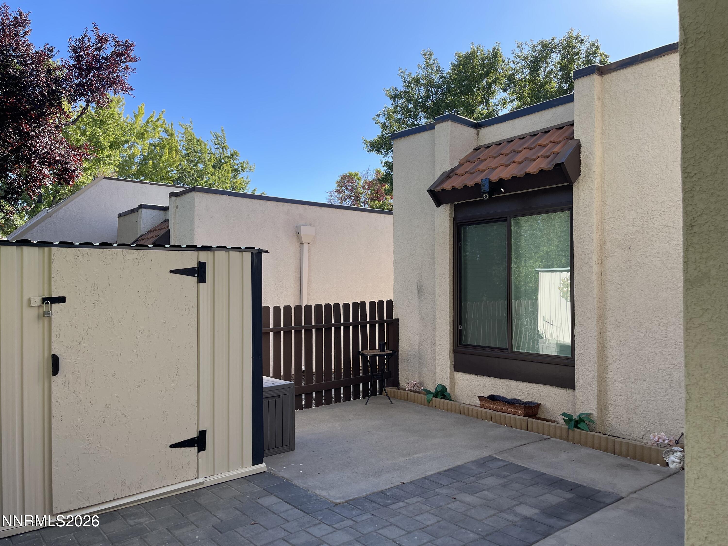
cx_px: 364
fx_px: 526
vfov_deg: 54.9
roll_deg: -0.9
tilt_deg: +1.1
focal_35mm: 25
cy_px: 273
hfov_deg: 69.4
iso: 32
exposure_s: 1/1164
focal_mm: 5.1
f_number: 1.6
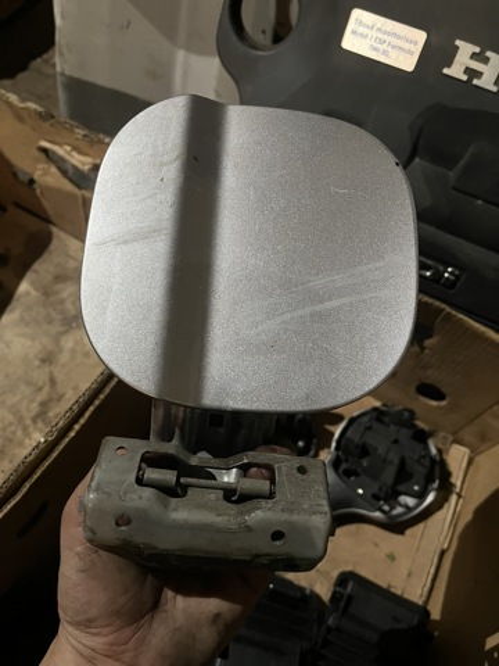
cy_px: 333
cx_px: 250
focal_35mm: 26
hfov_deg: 53.1
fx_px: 500
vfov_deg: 67.3
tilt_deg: -60.0
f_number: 1.6
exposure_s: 1/33
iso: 500
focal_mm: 5.1
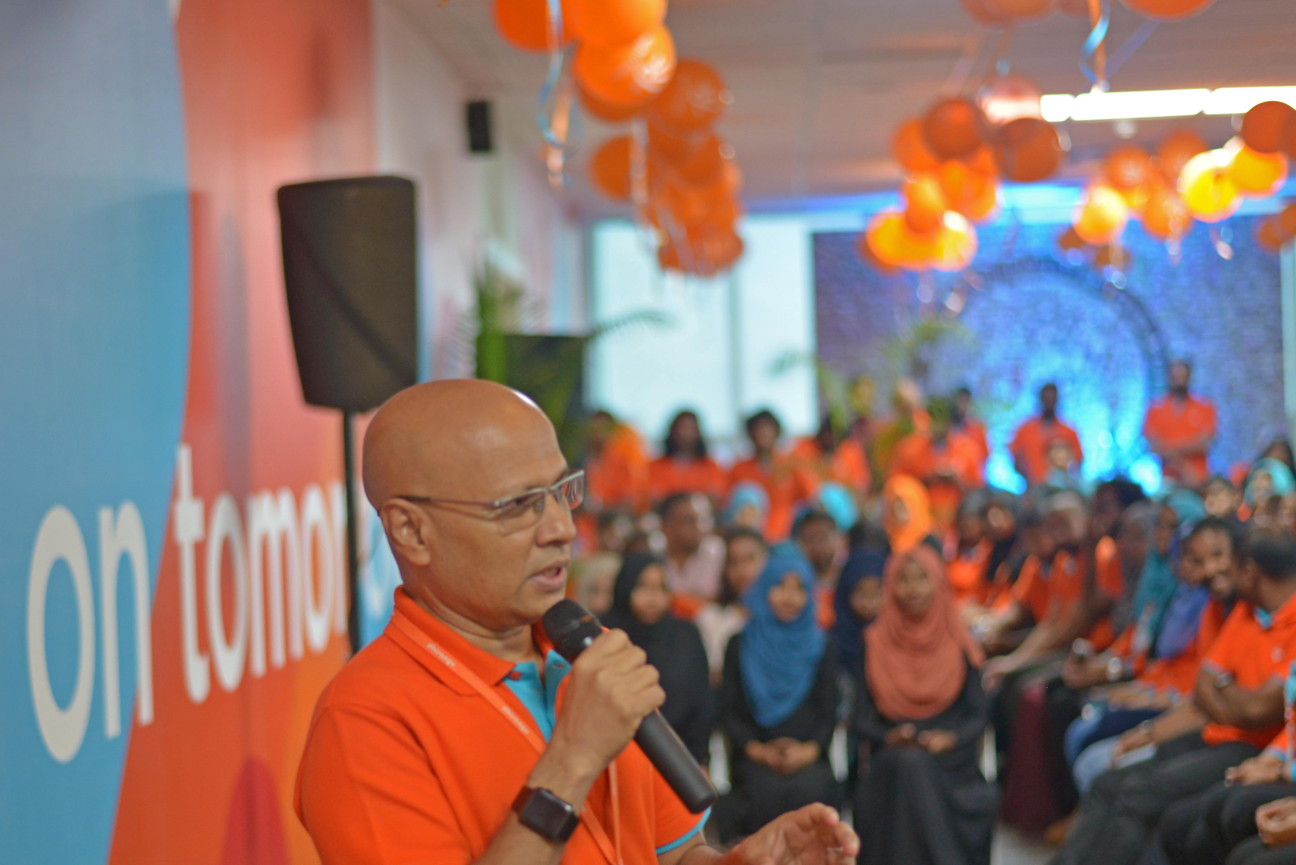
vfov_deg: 18.2
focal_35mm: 75
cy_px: 529
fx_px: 2701
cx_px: 527
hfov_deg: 26.9
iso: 1100
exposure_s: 1/125
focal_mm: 50
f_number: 1.8
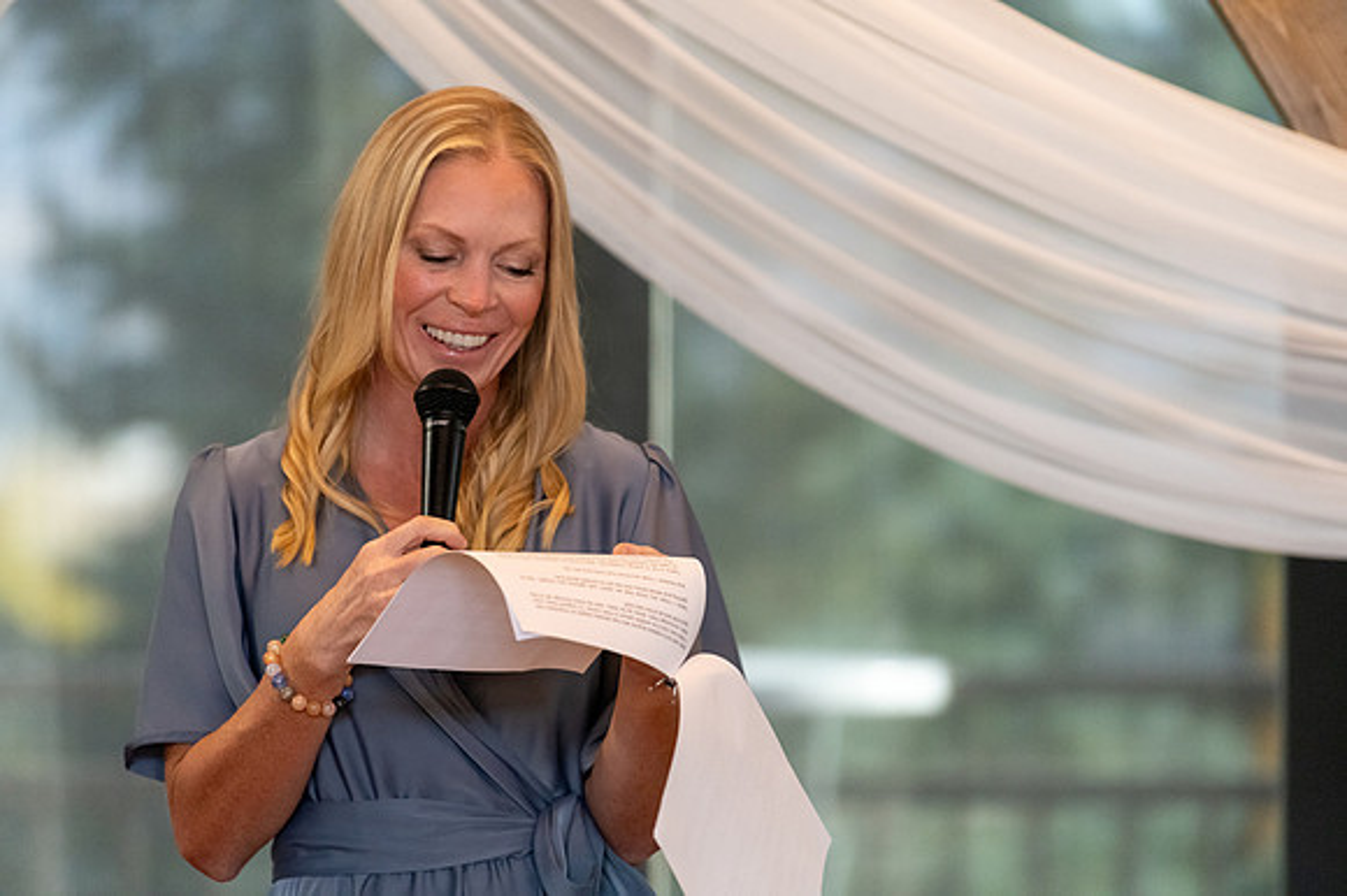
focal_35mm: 228
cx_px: 674
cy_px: 448
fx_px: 8526
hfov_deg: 9.0
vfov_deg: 6.0
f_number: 2.8
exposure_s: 1/400
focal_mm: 190
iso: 3200
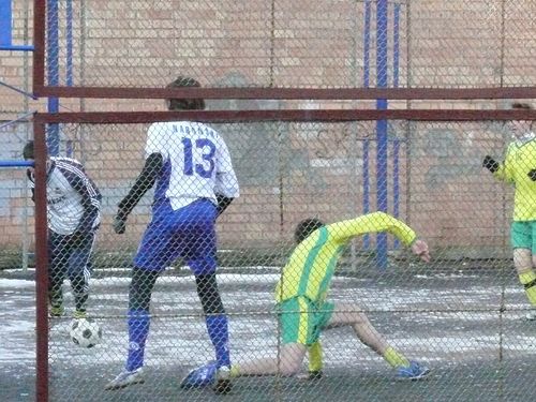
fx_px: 3097
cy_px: 201
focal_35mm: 200
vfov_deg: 7.4
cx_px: 268
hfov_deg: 9.9
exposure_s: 1/800
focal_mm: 23.7
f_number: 8
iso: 1600
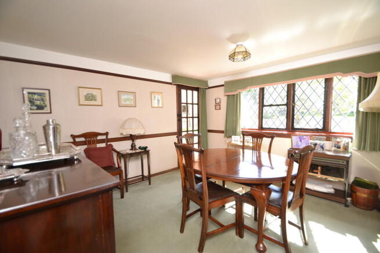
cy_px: 126
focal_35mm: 15
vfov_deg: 77.4
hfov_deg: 100.4
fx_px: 158
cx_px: 190
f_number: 5
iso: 400
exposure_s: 1/100
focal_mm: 10
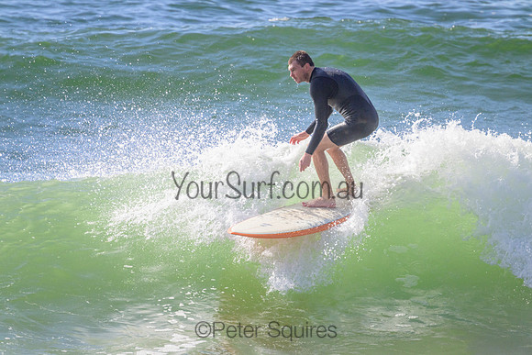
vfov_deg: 1.7
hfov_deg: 2.6
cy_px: 178
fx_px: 11824
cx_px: 266
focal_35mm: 800
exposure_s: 1/2000
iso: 1000
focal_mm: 800
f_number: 11
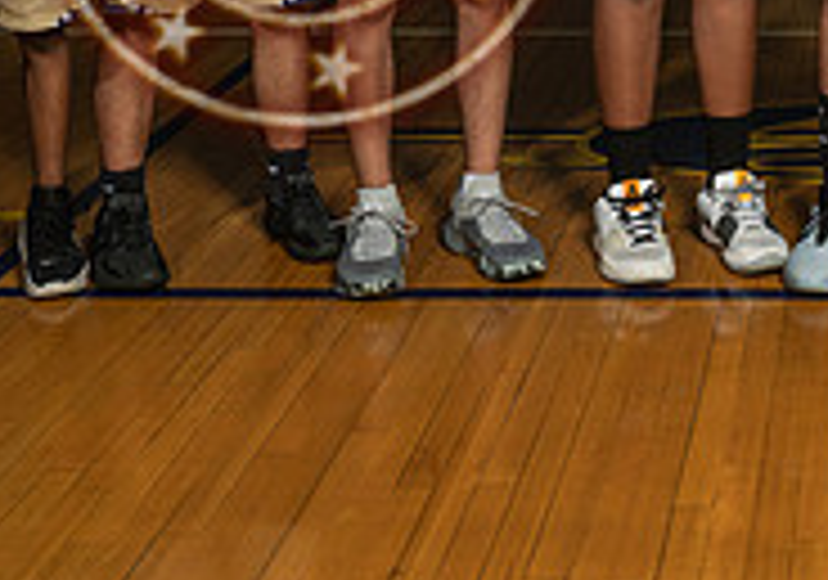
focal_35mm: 96
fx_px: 2244
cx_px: 884
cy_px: -288
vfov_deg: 13.8
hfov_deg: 20.1
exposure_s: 1/125
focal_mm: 29
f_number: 7.1
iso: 125
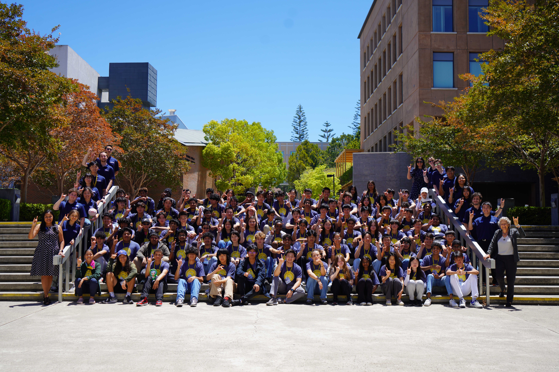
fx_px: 637
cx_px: 280
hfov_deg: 47.4
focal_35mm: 41
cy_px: 186
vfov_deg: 32.6
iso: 100
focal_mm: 41
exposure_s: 1/500
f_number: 5
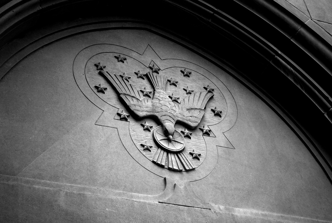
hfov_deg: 24.6
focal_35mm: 82
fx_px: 762
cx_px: 166
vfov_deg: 16.6
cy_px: 112
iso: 200
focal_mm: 55
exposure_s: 1/800
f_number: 5.6
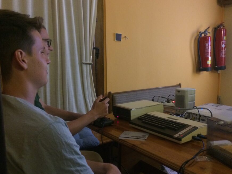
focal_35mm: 34
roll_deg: +1.1
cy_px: 92
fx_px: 228
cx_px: 124
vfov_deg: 41.8
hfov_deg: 53.9
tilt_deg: -8.3
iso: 400
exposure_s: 1/17
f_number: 2.2
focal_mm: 4.15
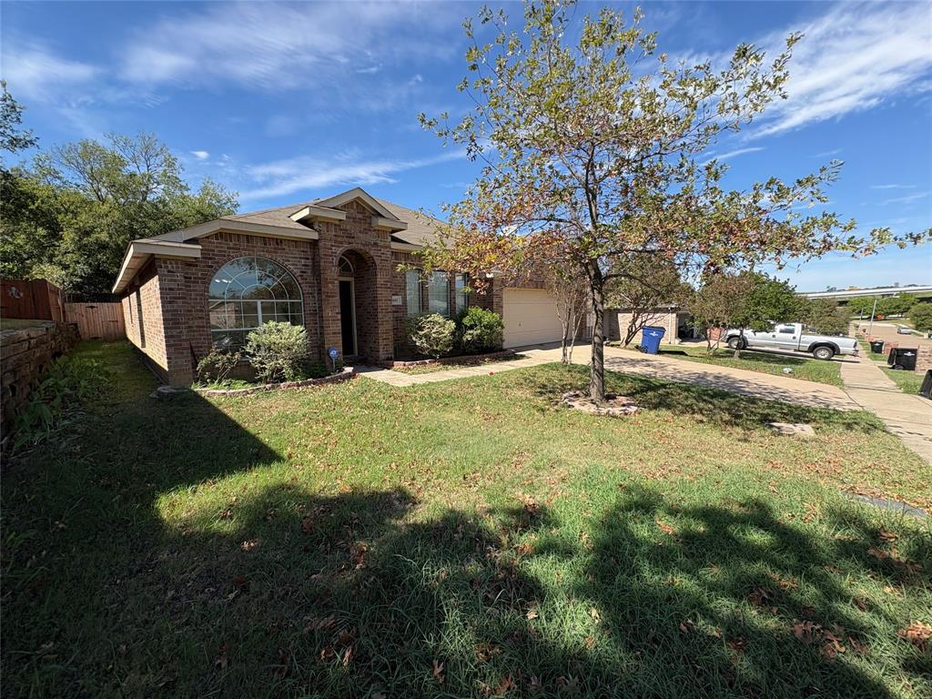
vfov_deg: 85.7
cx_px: 466
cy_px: 350
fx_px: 377
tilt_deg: -7.1
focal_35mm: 14
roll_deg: +2.0
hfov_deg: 102.1
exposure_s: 1/1094
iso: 40
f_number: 2.2
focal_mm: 2.22
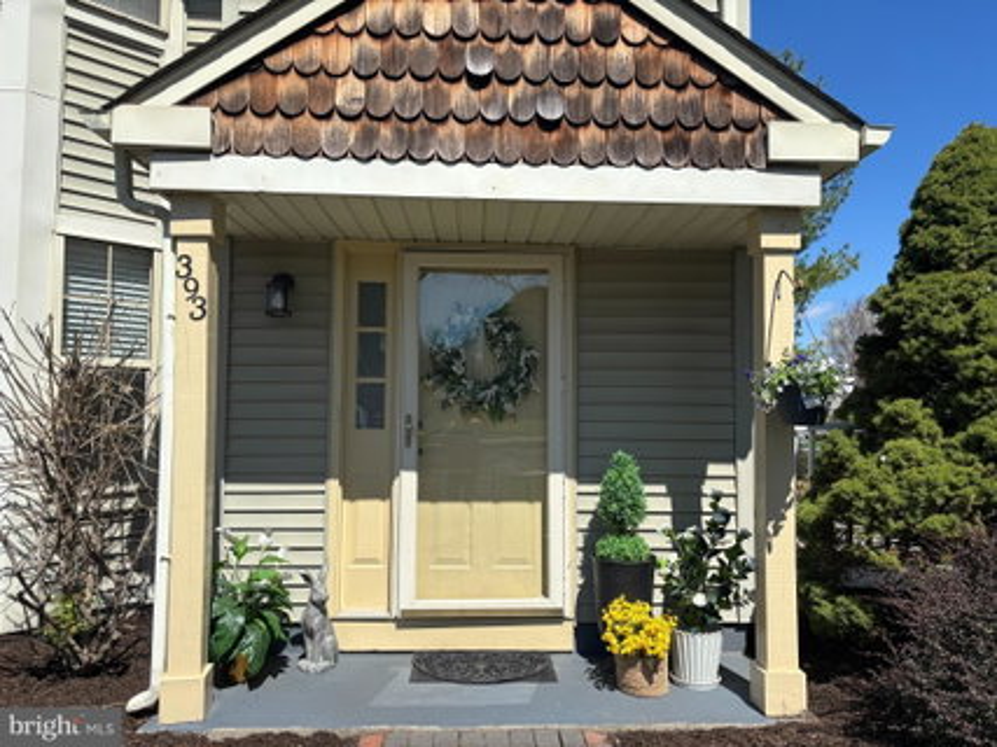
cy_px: 374
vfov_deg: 53.0
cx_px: 498
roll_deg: -1.0
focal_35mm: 26
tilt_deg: +2.4
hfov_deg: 67.3
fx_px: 749
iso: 50
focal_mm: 5.96
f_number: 1.6
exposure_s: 1/4082
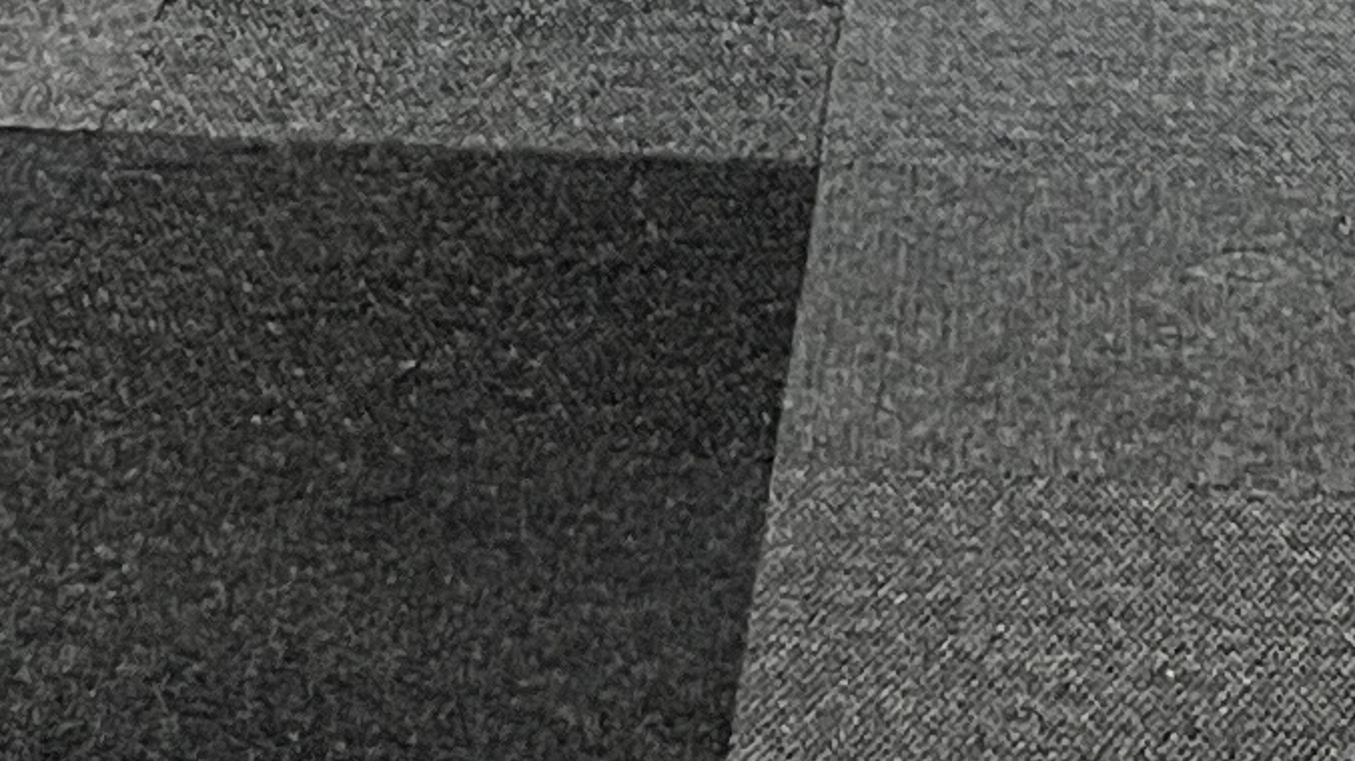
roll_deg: -2.4
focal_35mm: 169
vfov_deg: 6.5
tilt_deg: -5.6
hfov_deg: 12.7
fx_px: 6071
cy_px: -1546
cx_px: 581
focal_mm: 5.1
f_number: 1.6
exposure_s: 1/51
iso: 80
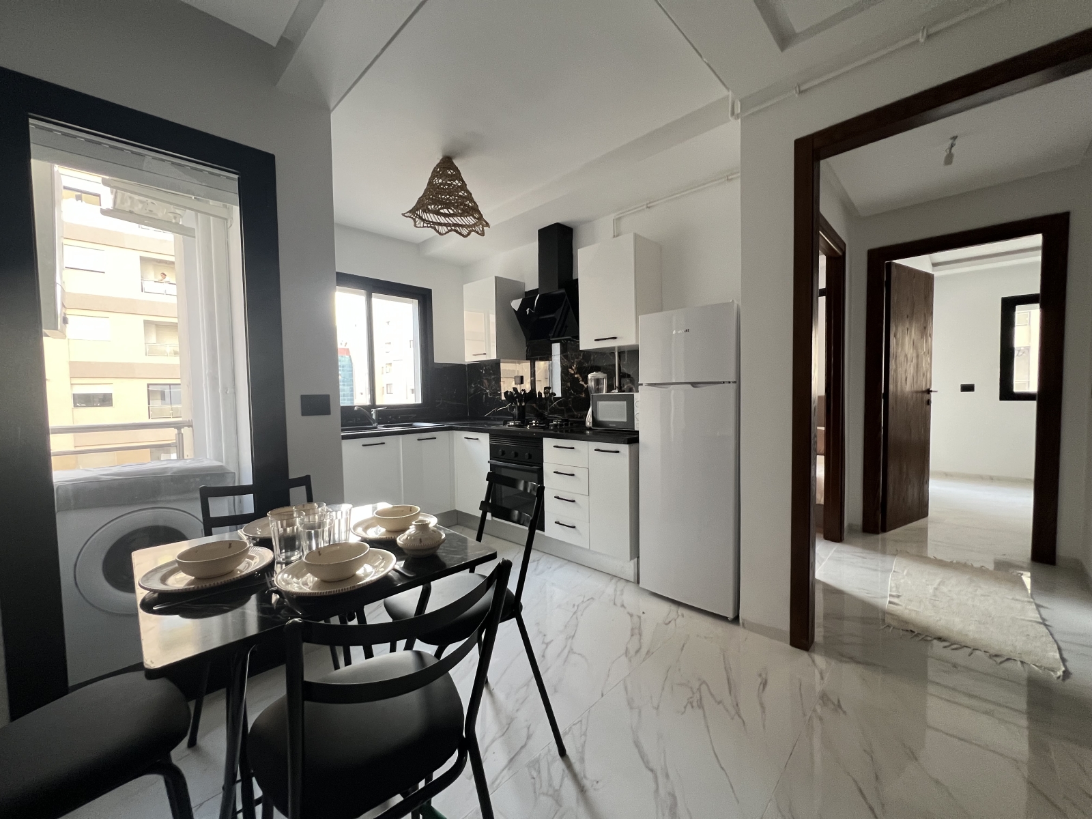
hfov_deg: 106.2
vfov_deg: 89.9
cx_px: 546
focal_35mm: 13
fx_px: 410
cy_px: 410
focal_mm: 1.57
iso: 250
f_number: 1.8
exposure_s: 1/99
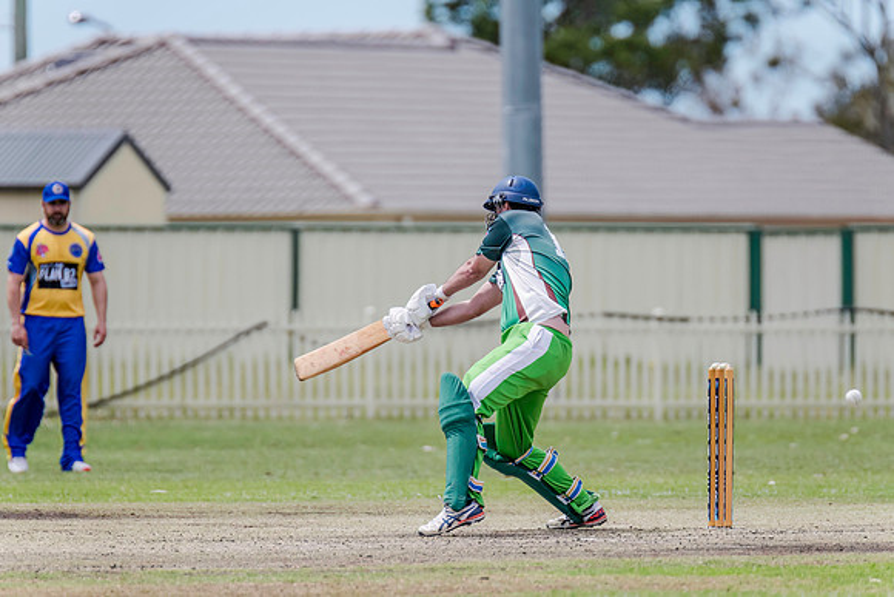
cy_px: 298
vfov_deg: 2.3
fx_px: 14903
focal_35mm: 600
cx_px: 447
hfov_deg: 3.4
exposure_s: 1/2500
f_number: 7.1
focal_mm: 600
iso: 800
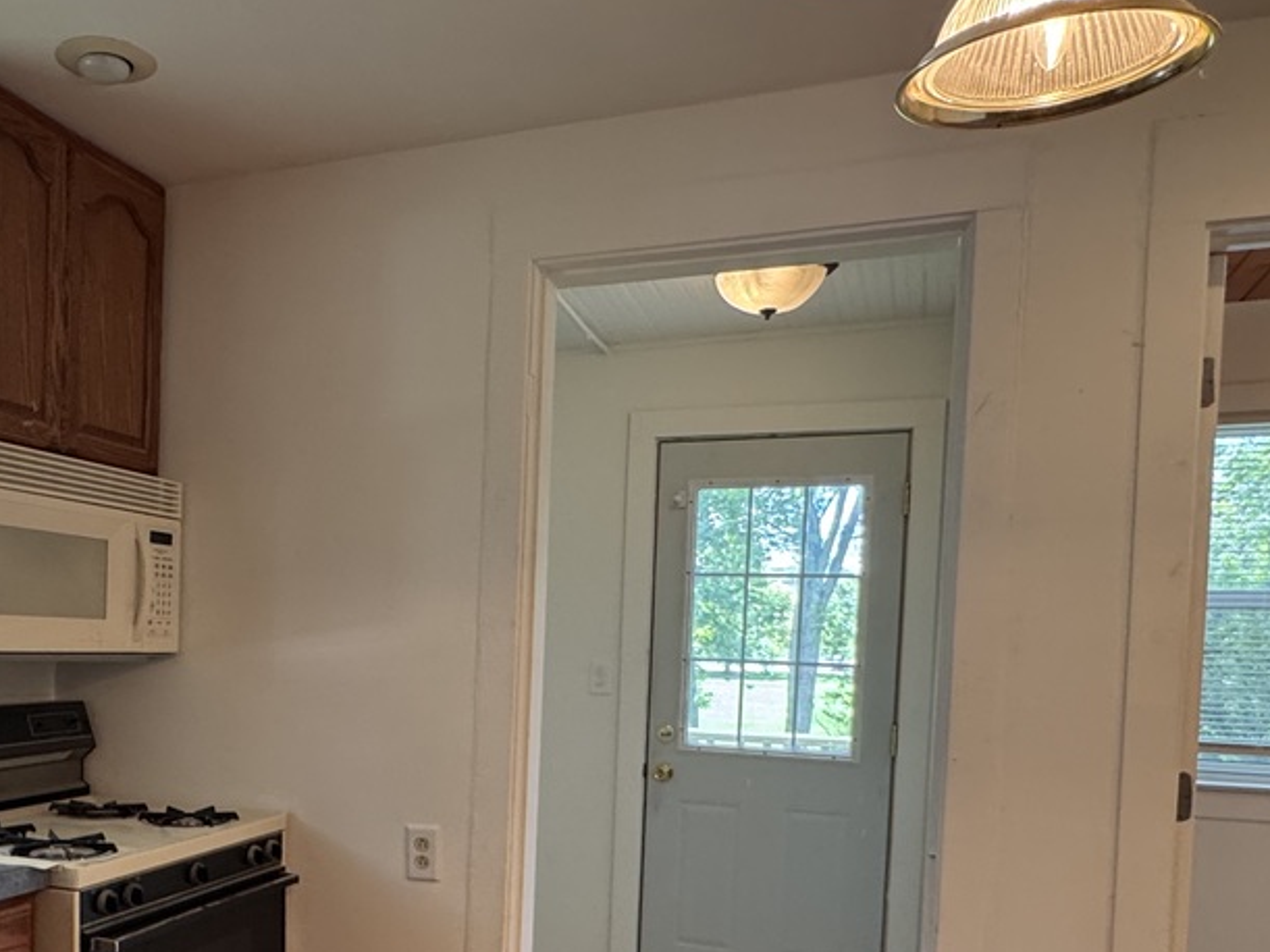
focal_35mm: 33
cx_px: 358
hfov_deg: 53.5
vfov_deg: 41.8
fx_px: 1210
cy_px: 705
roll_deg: -0.8
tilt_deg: -4.4
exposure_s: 1/120
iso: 250
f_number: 2.2
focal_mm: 2.22
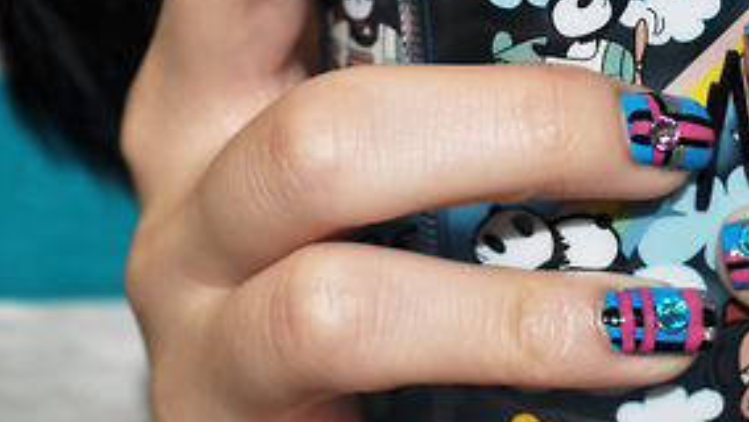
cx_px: 506
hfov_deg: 22.6
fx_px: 1868
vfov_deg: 12.9
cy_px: 145
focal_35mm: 94
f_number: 5.6
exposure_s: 1/125
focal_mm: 34
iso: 200
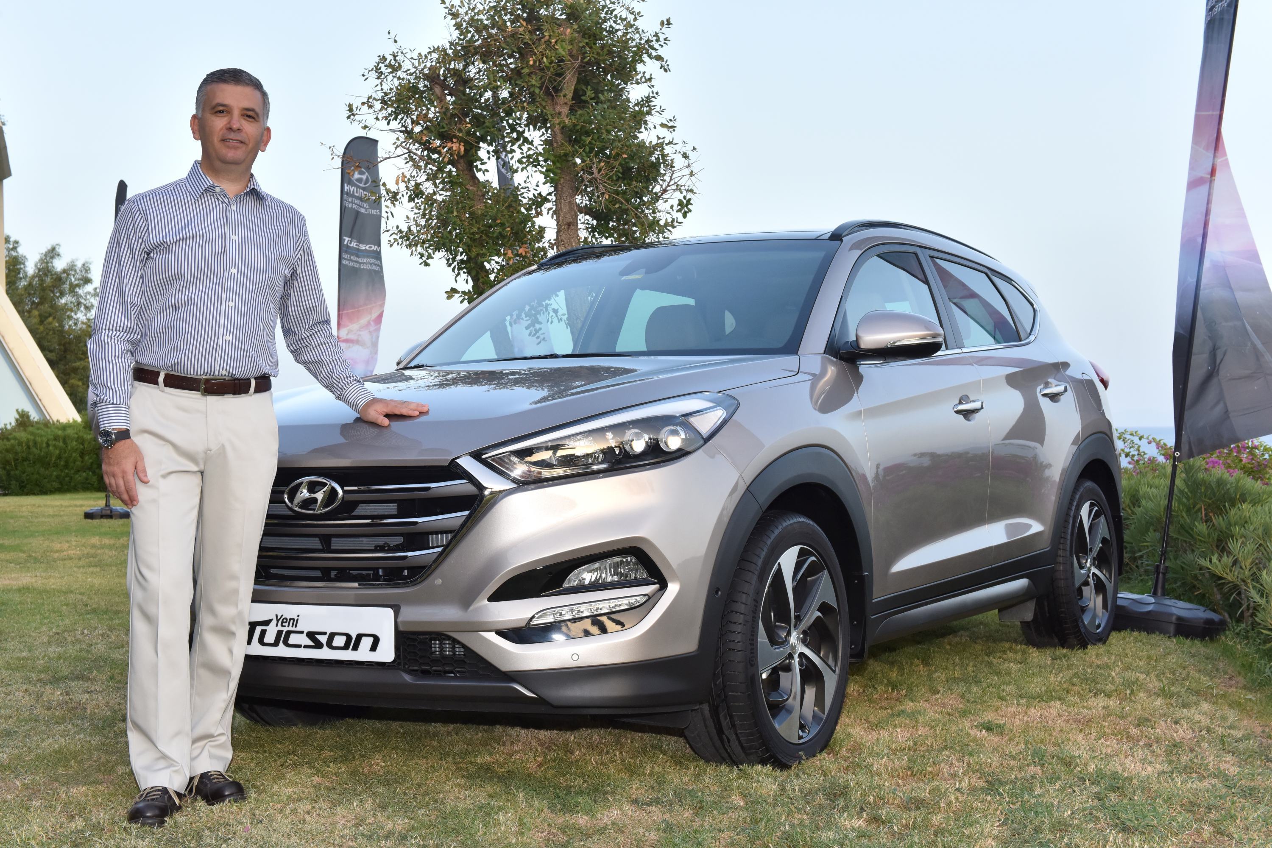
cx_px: 636
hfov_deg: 41.1
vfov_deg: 28.1
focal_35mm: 48
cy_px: 424
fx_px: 1696
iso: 800
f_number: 9
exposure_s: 1/200
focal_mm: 48
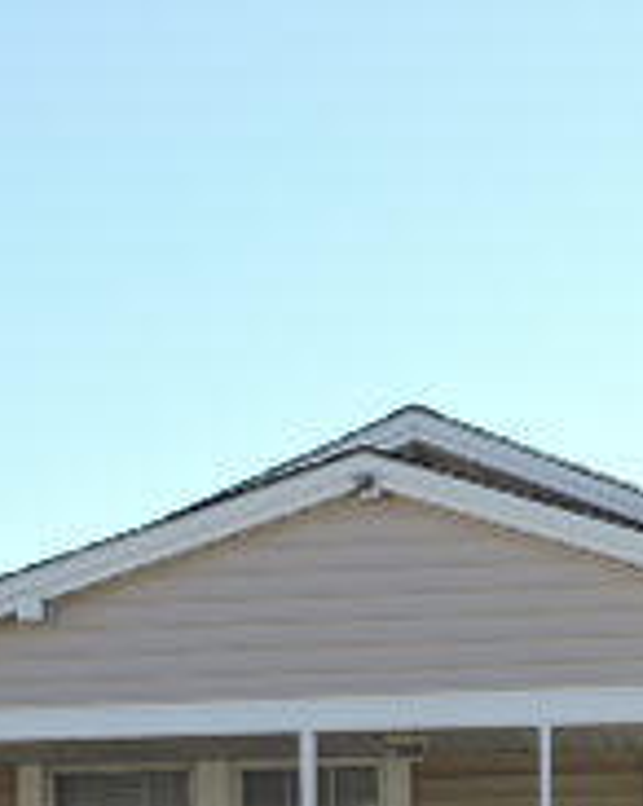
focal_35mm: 147
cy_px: 1053
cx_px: 669
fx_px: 3503
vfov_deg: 12.7
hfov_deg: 10.4
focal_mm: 7.7
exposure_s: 1/640
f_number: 3.4
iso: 100
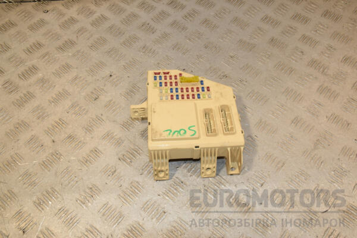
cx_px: 178
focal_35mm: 36
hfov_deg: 53.1
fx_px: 357
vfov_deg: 36.9
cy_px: 119
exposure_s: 1/200
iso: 800
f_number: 11
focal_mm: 24
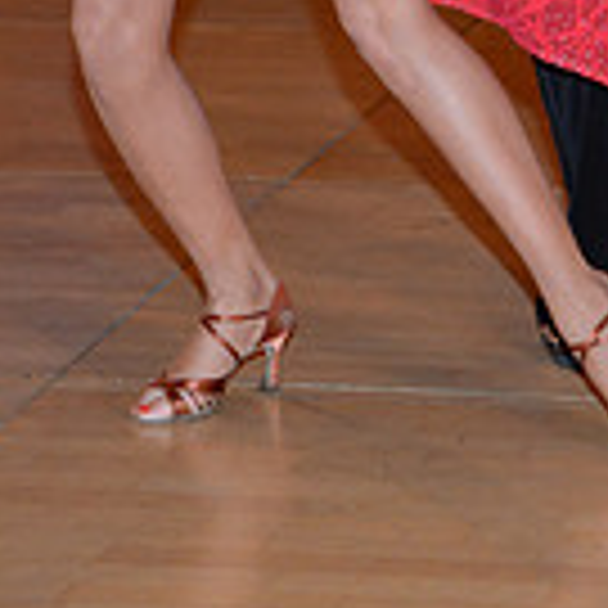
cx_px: 502
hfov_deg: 6.9
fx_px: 5067
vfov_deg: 6.8
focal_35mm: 255
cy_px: -333
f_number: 4.5
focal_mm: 70
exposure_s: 1/200
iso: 2000
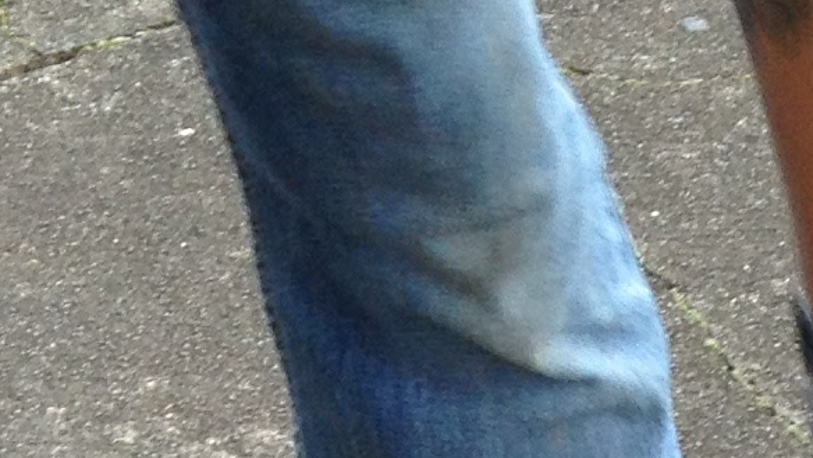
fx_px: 4593
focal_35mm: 213
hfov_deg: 9.9
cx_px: 1104
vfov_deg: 5.3
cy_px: 1531
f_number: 2.4
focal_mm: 4.28
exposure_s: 1/120
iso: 64
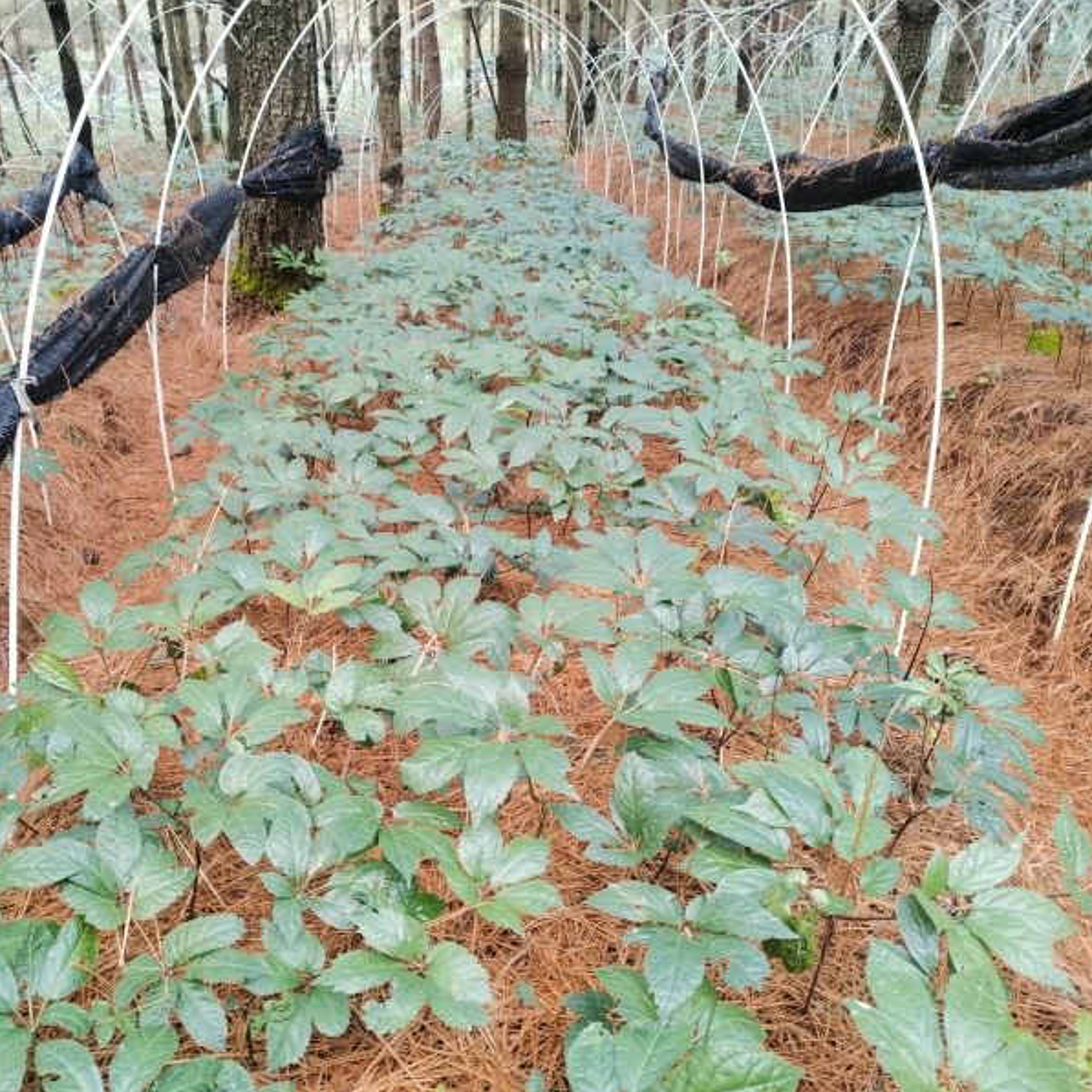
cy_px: 547
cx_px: 466
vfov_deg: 51.1
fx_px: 1142
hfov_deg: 50.9
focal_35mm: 32
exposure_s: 1/40
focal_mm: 5.58
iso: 320
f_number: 1.8
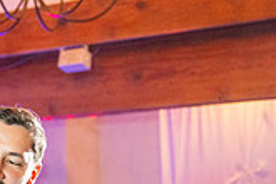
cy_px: 305
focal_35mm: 137
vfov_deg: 9.6
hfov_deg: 14.2
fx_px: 1050
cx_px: -110
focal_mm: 39
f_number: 2.8
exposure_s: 1/160
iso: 1600
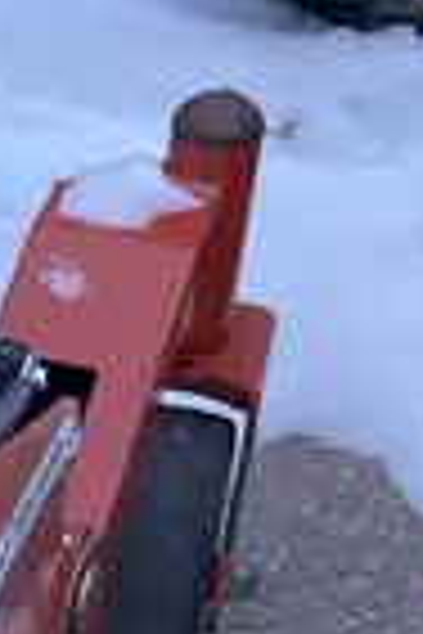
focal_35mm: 151
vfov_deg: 13.1
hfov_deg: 8.1
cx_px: -729
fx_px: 2661
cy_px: 816
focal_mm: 3.99
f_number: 1.8
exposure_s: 1/60
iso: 200
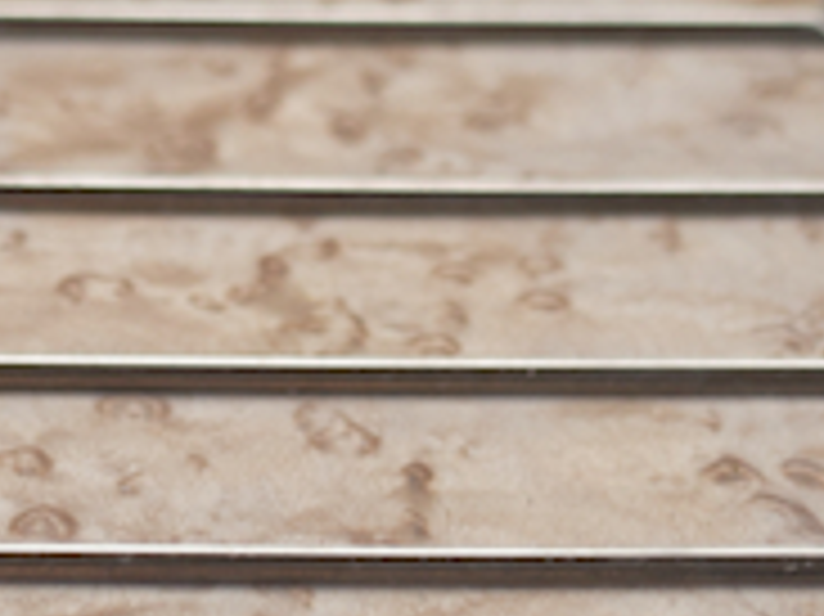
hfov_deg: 7.6
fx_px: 6199
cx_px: 385
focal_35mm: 261
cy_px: -18
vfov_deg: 5.7
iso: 200
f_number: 8
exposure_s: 1/250
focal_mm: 55
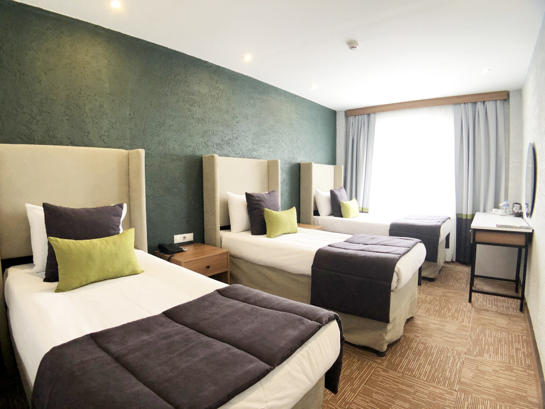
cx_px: 272
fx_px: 441
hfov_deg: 63.4
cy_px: 204
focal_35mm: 28
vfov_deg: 49.7
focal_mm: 4
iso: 40
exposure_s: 1/17
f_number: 1.8
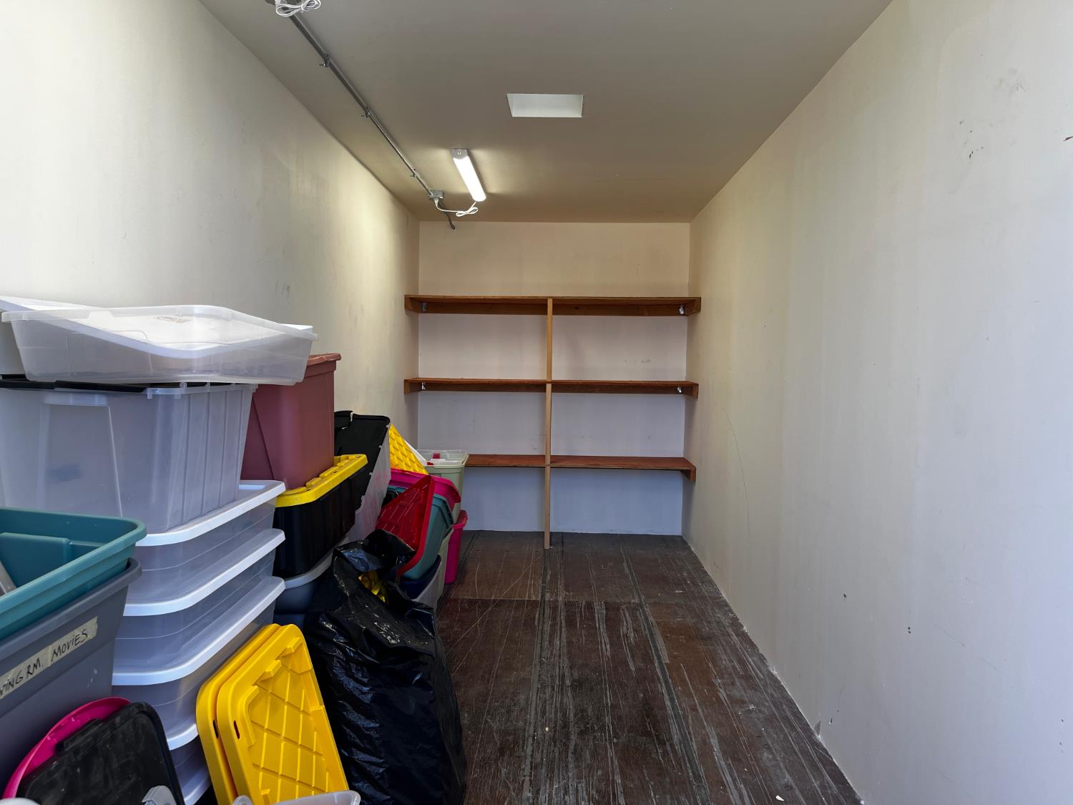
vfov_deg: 53.1
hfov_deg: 67.3
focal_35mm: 26
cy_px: 402
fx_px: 806
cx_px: 536
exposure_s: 1/120
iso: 32
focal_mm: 5.1
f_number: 1.6
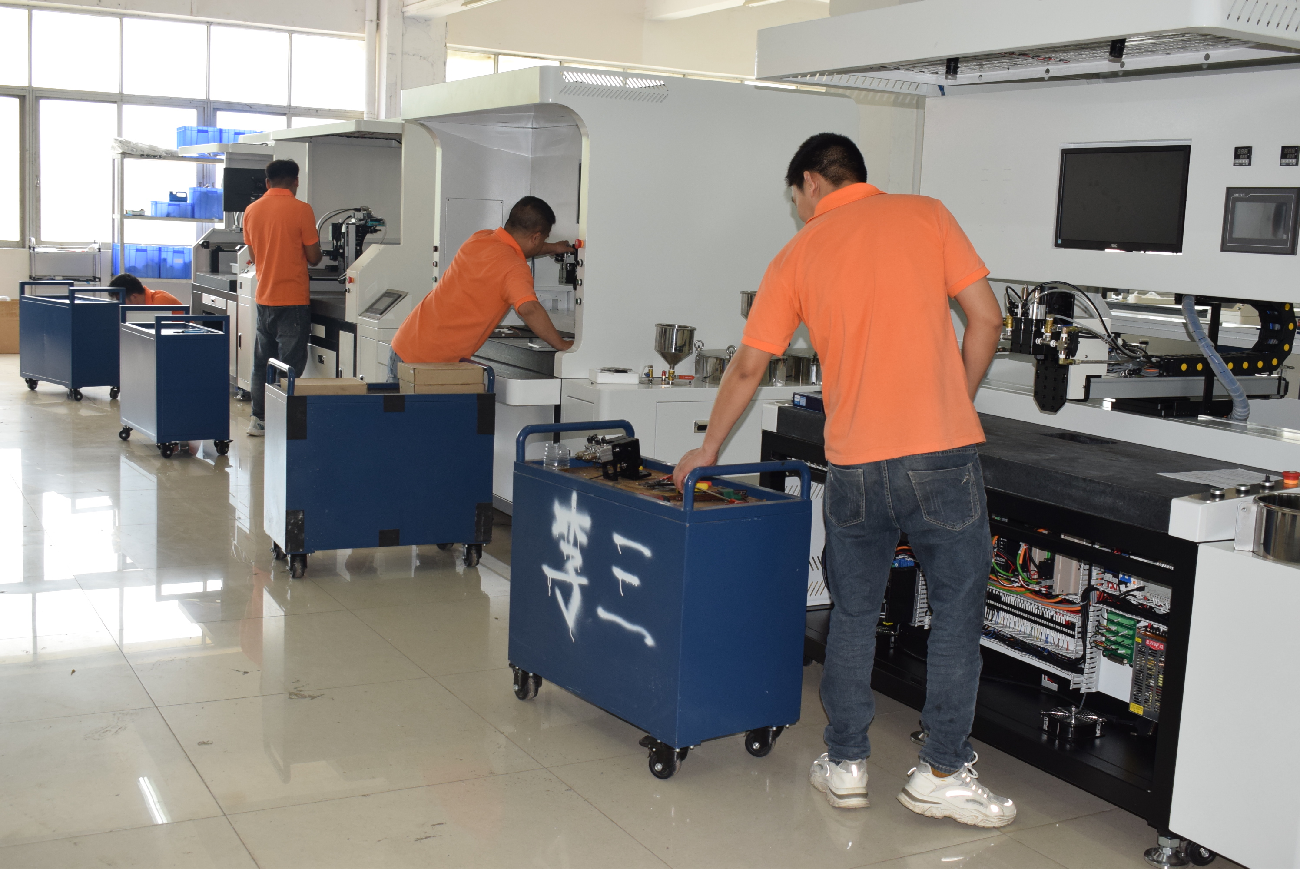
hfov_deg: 49.5
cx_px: 650
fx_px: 1409
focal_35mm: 39
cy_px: 434
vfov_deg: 34.3
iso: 640
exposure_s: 1/125
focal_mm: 26
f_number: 5.6
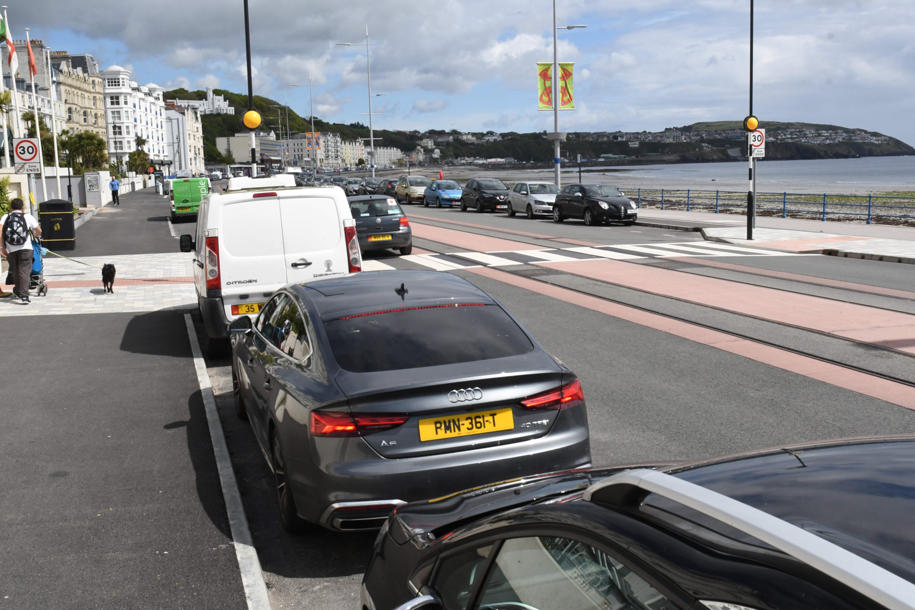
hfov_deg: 53.1
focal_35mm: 36
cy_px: 305
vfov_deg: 36.9
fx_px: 915
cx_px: 458
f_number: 16
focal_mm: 24
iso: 800
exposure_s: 1/1000
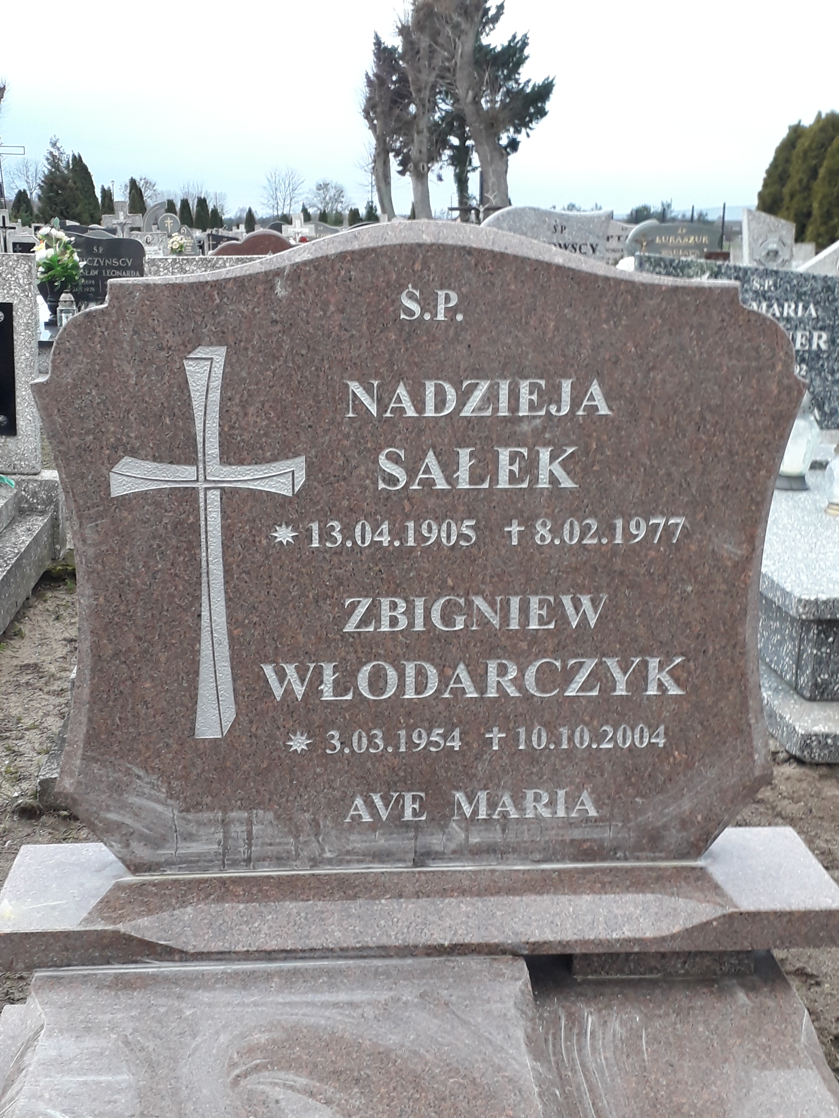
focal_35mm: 27
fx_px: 873
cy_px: 559
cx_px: 420
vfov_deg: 65.3
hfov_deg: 51.4
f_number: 1.9
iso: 80
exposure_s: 1/50
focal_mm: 3.6
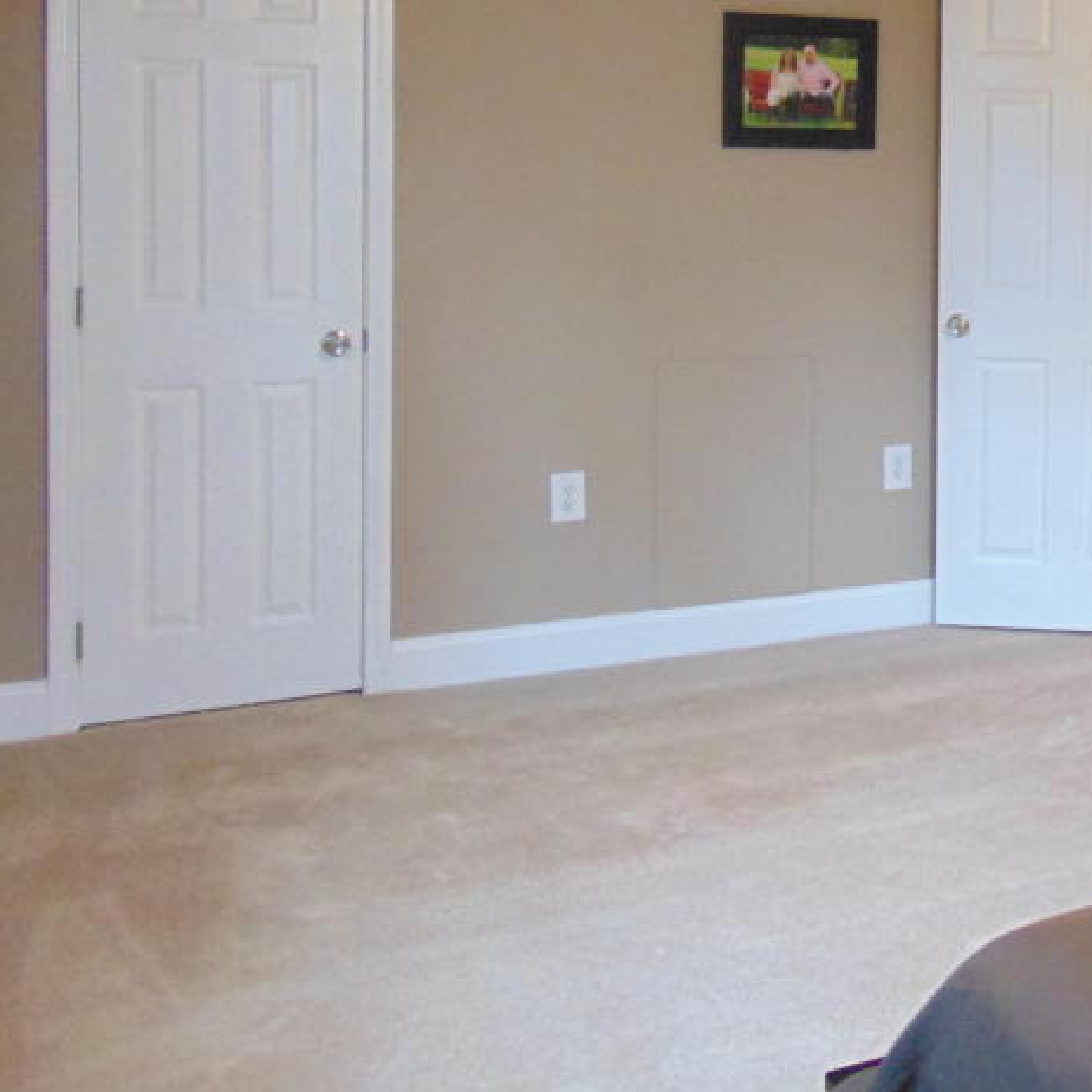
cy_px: 243
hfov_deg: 31.3
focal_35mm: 49
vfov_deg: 33.8
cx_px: 1165
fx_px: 1749
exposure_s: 1/25
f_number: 3
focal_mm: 4.5
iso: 400
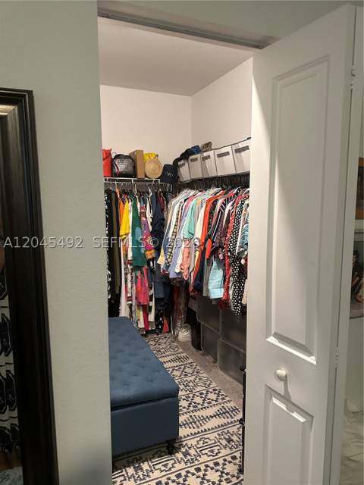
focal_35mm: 24
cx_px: 182
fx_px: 336
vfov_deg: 71.6
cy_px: 242
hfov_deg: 56.8
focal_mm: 6.86
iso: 640
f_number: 1.78
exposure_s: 1/60
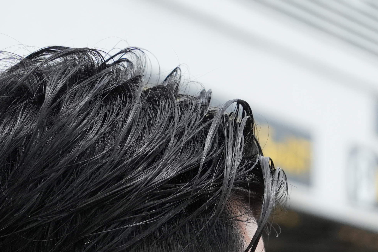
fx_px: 2562
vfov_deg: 5.6
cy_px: 418
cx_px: 303
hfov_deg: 8.4
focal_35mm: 244
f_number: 6.3
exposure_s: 1/4000
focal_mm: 68
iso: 2000
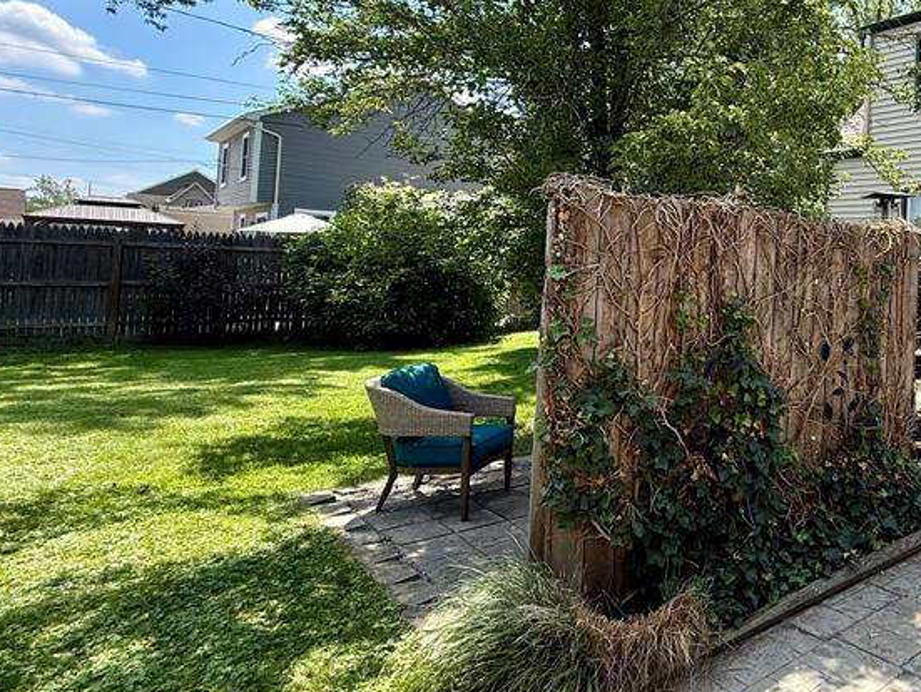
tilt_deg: +1.8
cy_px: 254
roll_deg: -2.6
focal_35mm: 26
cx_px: 807
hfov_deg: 58.7
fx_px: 692
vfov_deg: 52.5
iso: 50
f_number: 2.2
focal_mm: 2.22
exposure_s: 1/841
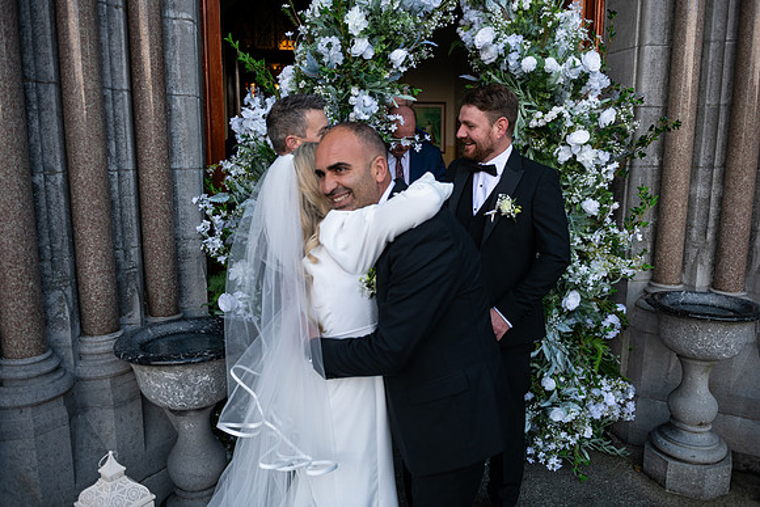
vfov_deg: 48.0
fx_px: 570
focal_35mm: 27
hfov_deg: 67.4
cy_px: 254
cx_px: 380
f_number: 3.5
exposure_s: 1/1600
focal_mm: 27
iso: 500
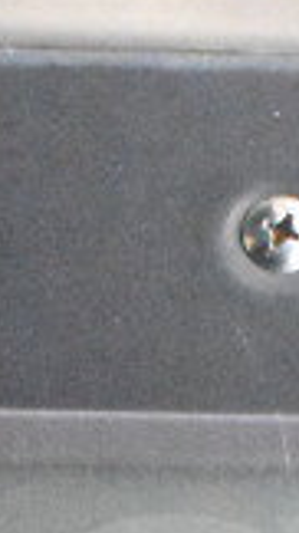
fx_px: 2258
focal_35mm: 160
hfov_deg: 7.6
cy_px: 778
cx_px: 72
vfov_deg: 12.8
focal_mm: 18
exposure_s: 1/13
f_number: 3.5
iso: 25600
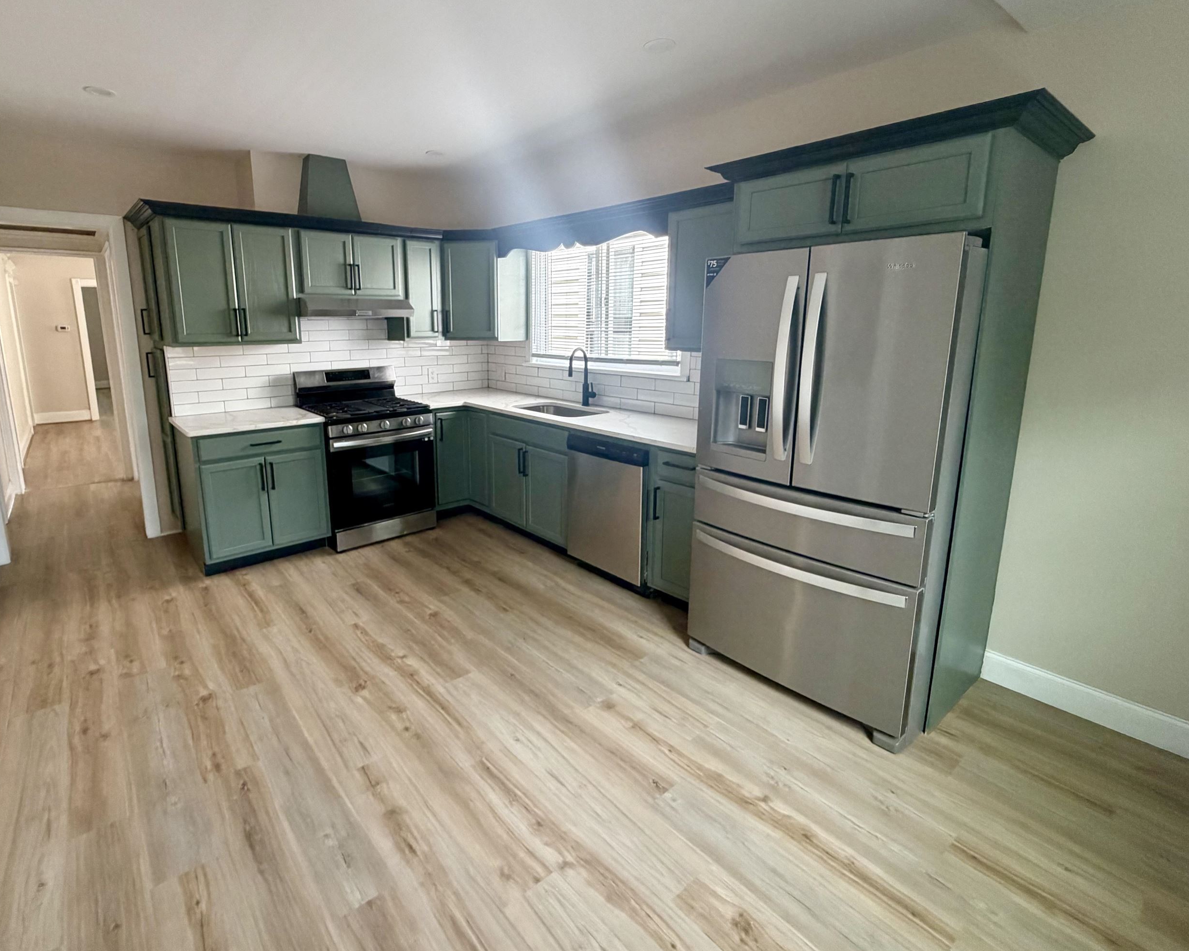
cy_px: 437
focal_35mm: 17
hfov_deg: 89.3
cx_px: 533
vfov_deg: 76.8
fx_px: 598
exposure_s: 1/121
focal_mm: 2.22
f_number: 2.2
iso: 250
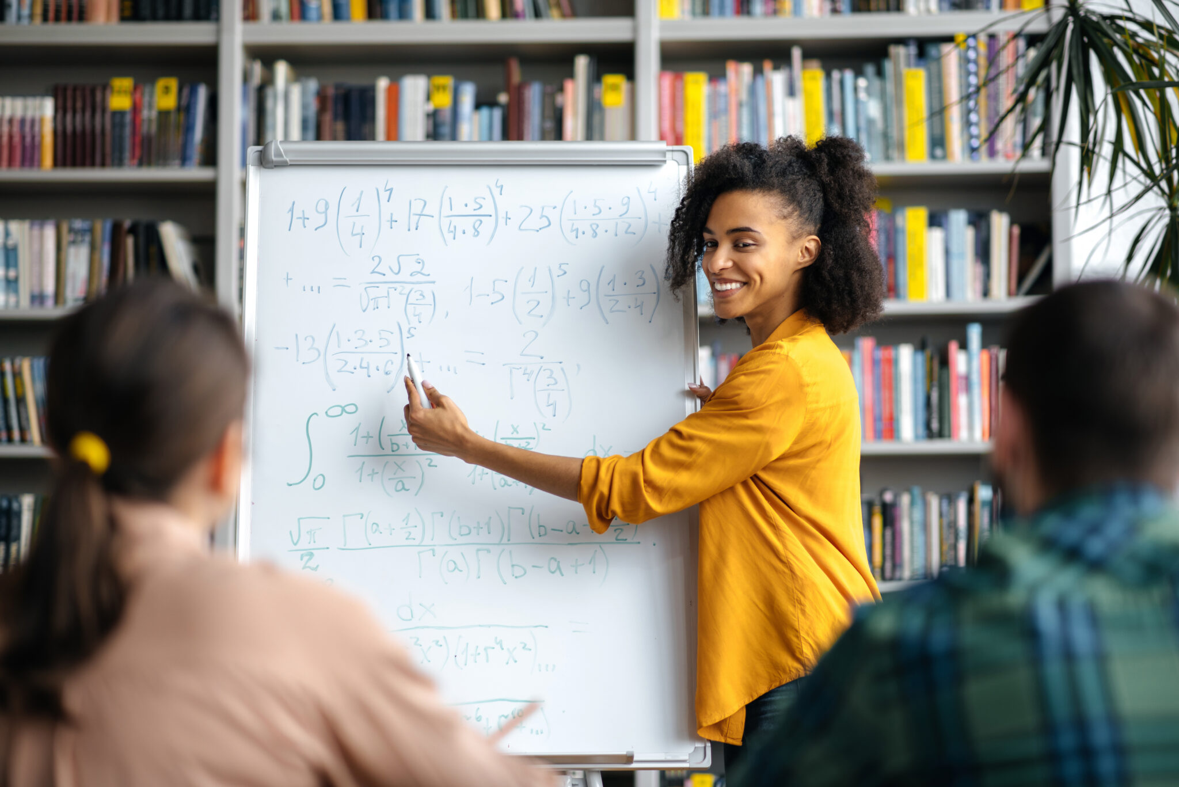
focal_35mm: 85
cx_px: 590
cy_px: 394
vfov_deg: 16.1
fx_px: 2785
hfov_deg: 23.9
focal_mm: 85
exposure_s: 1/320
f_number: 2.2
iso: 250
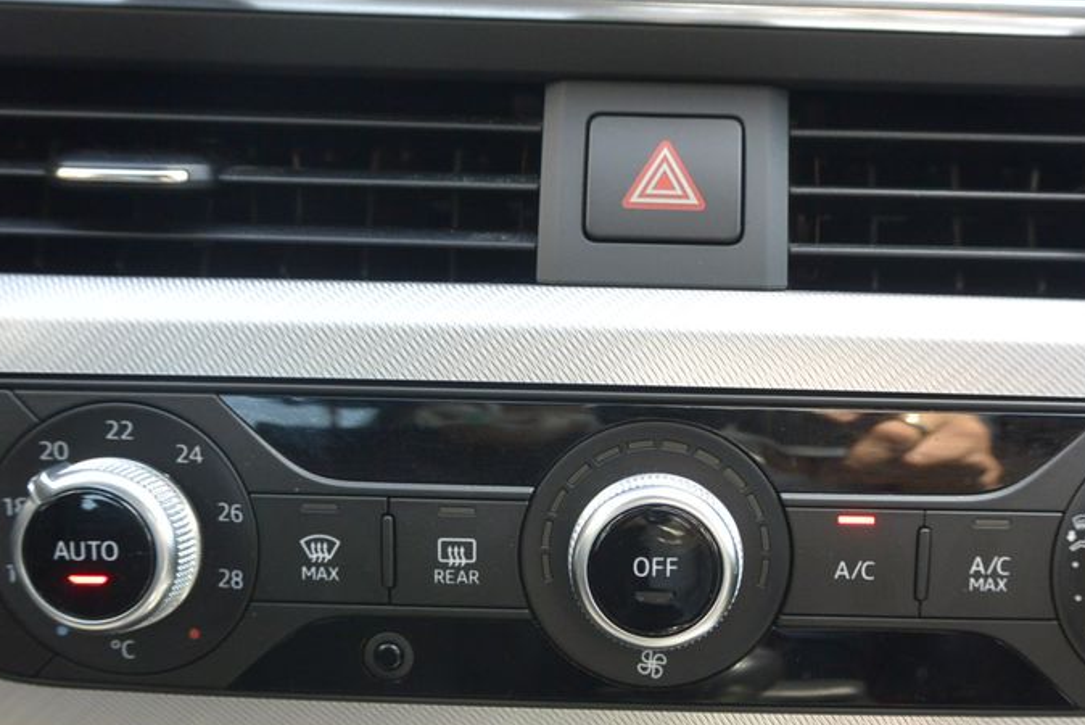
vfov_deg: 32.4
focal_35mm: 41
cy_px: 492
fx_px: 1236
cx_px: 670
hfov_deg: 47.0
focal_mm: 10
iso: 200
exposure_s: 1/125
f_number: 3.5
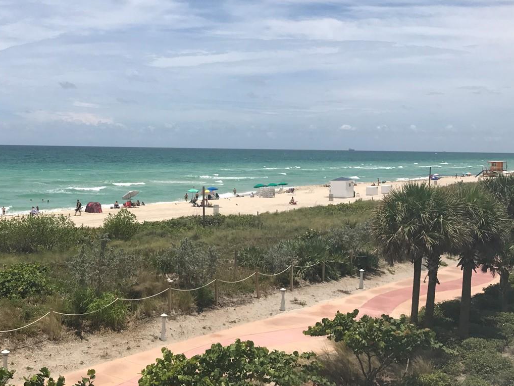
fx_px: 653
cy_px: 166
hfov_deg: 42.4
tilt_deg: -1.4
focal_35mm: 44
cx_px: 172
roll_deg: -0.9
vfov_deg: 32.8
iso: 20
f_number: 1.8
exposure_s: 1/5650
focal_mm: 3.99
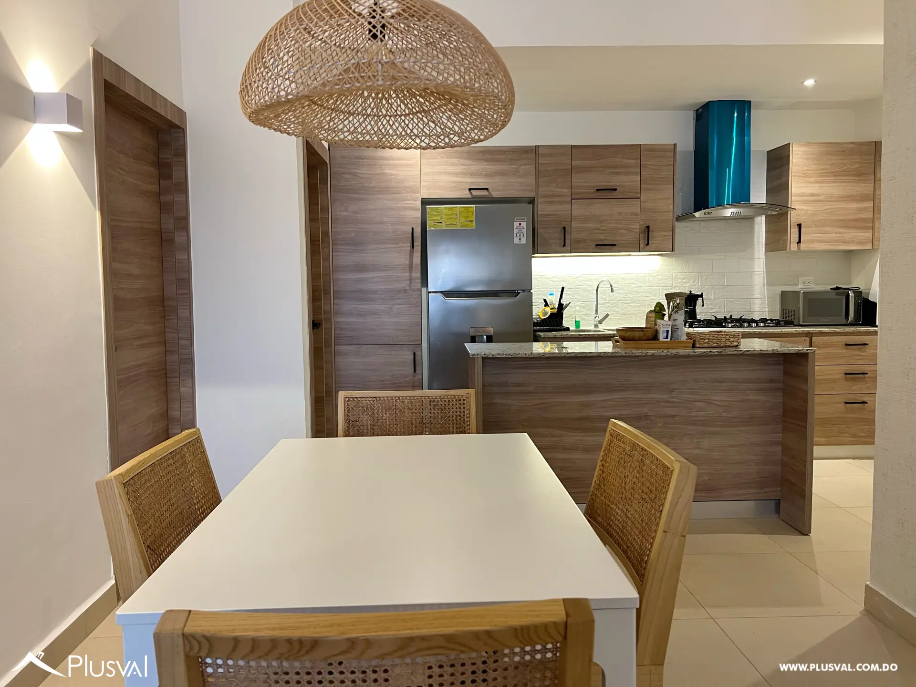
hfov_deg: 67.3
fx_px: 688
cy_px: 344
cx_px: 458
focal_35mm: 26
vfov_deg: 53.1
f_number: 1.5
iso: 200
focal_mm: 5.7
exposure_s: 1/60
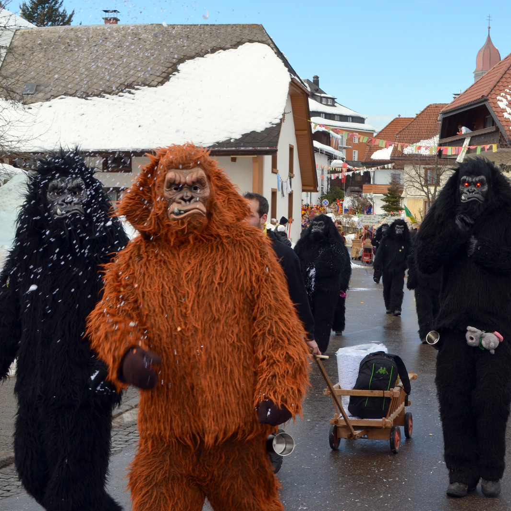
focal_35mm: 46
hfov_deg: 36.7
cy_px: 255
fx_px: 768
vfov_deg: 36.8
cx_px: 299
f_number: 8
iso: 100
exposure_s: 1/200
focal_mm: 24
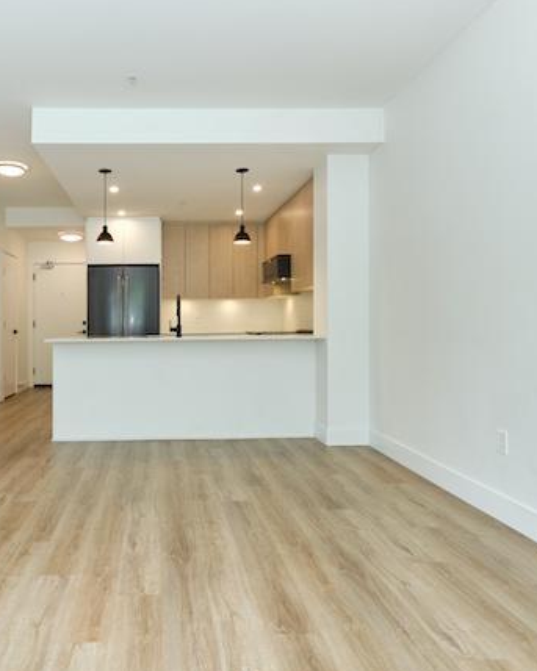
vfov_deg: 72.6
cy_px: 332
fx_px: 457
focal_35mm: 23
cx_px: 155
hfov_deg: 58.6
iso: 200
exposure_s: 1/8
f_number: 8
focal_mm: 10
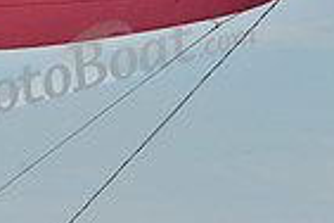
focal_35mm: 722
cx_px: -199
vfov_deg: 1.9
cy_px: -20
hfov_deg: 2.8
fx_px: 6698
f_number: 9
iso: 280
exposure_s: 1/1250
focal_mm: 175
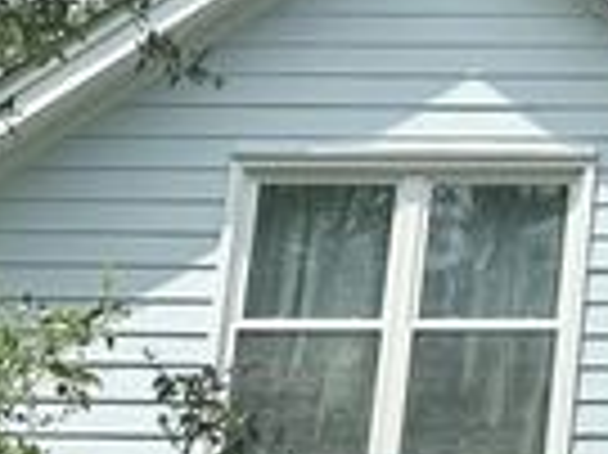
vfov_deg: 8.0
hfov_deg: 9.7
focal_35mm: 182
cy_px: -126
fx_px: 3194
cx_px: 1396
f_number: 1.78
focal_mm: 6.86
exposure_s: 1/4762
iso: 80
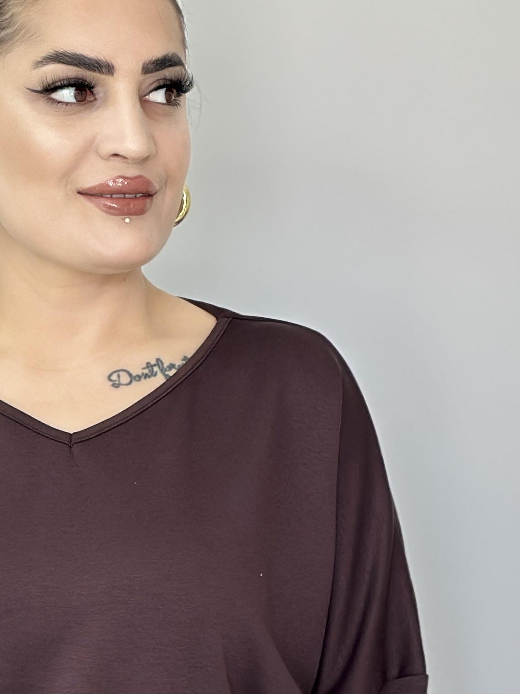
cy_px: 515
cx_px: 128
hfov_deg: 11.6
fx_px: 2564
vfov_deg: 15.3
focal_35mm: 128
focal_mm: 6.86
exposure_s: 1/100
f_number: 1.78
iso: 64
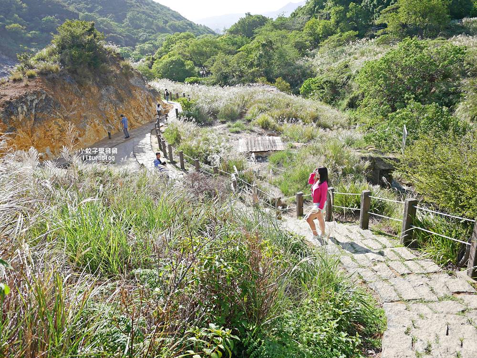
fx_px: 386
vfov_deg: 49.8
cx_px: 238
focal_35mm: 28
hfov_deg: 63.4
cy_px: 179
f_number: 3.5
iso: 200
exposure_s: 1/1000
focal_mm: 14
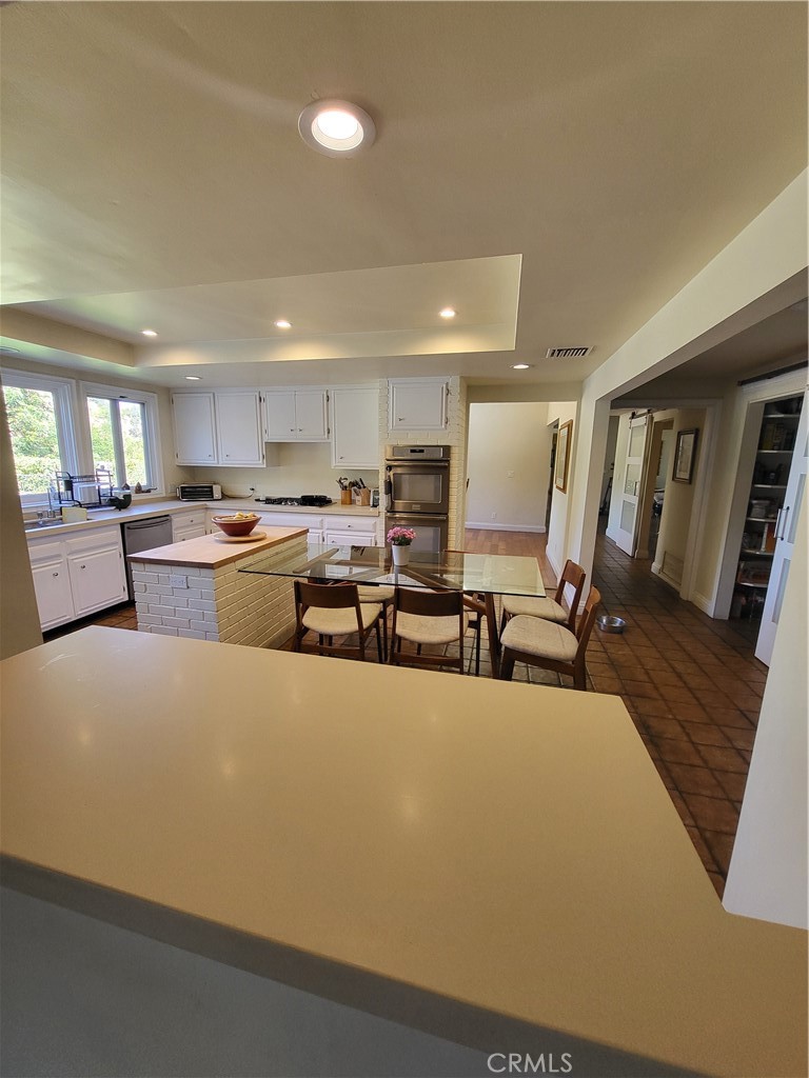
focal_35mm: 13
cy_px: 539
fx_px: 405
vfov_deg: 106.2
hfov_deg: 89.9
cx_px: 404
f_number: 2.2
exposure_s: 1/60
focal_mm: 1.74
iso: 200
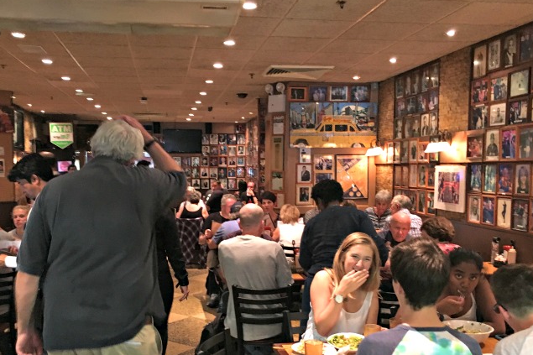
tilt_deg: -4.4
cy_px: 215
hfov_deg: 50.7
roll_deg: -0.2
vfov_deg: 34.9
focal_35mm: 38
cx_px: 255
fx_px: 562
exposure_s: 1/15
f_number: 2.2
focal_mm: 4.15
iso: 200
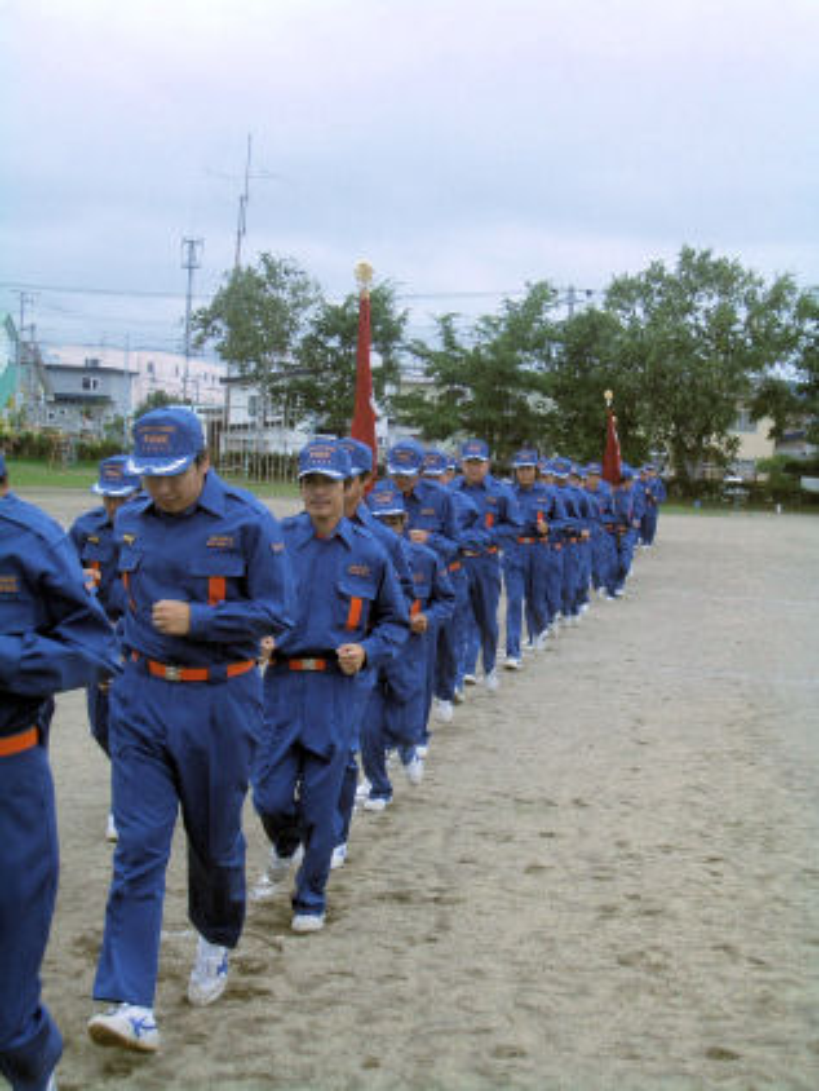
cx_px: 410
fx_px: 1954
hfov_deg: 23.7
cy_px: 546
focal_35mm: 62
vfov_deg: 31.2
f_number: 3.5
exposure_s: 1/400
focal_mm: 10.2
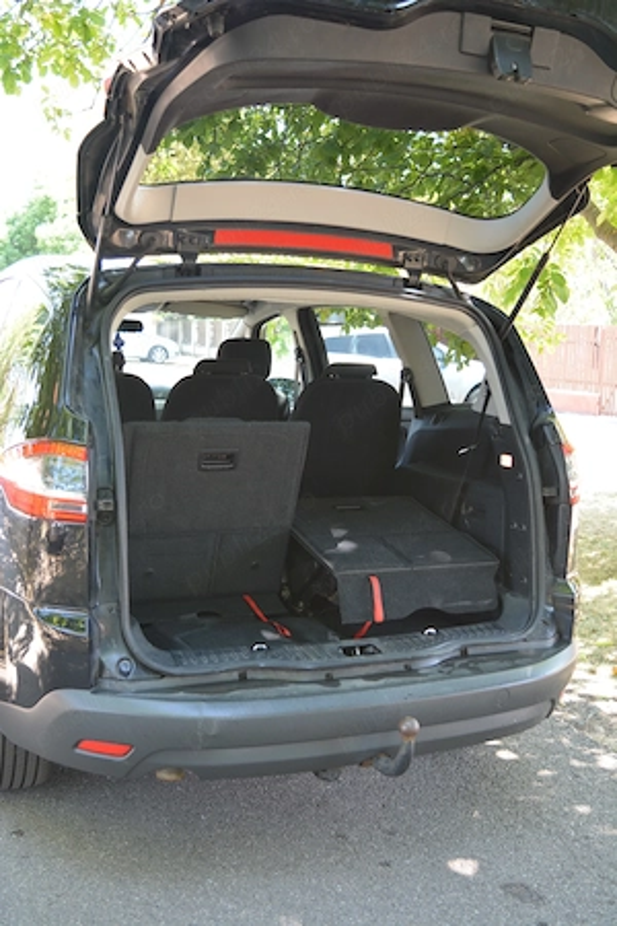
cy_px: 463
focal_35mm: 39
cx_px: 308
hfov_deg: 34.2
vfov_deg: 49.6
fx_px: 1003
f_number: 4
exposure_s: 1/60
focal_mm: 26
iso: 400
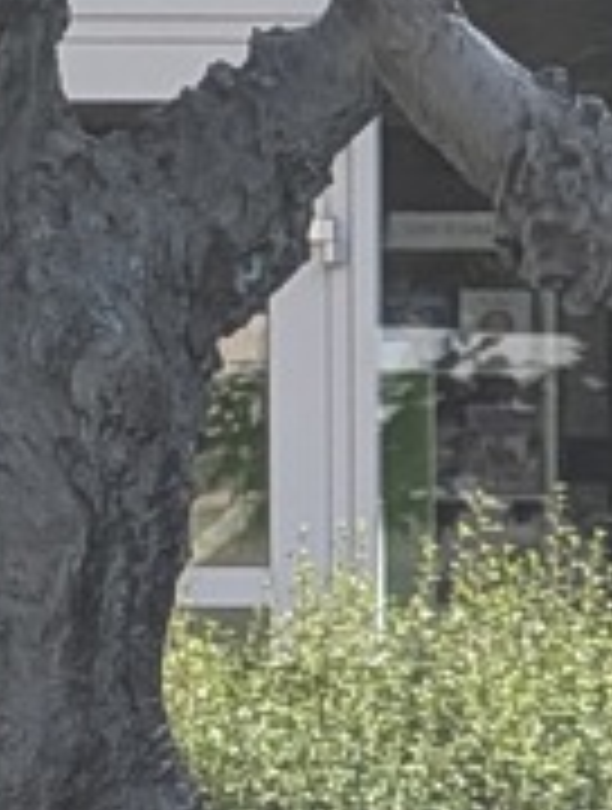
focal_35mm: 810
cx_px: 814
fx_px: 19004
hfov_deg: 1.8
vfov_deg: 2.4
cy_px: 1278
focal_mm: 17.91
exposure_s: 1/571
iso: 63
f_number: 2.8
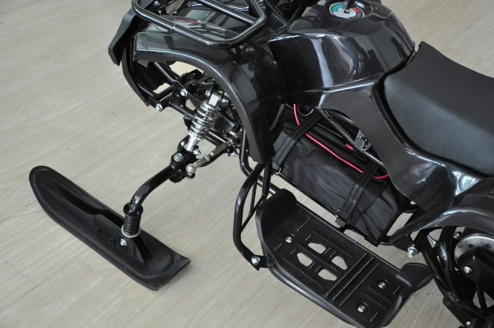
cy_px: 164
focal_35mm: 42
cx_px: 247
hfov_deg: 46.5
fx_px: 576
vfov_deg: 31.8
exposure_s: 1/8
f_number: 4
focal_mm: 28
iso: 800
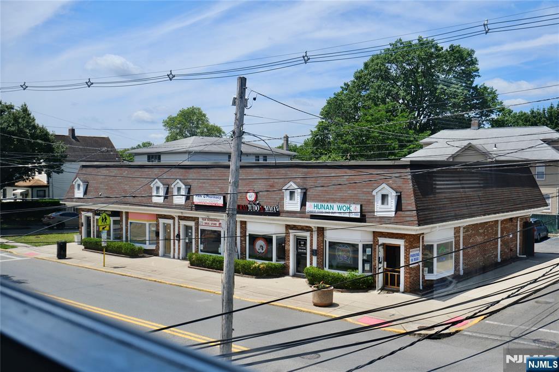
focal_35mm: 34
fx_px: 528
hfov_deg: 55.8
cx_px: 280
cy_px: 186
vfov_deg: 38.9
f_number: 5.6
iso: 320
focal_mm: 22.9
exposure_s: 1/1000
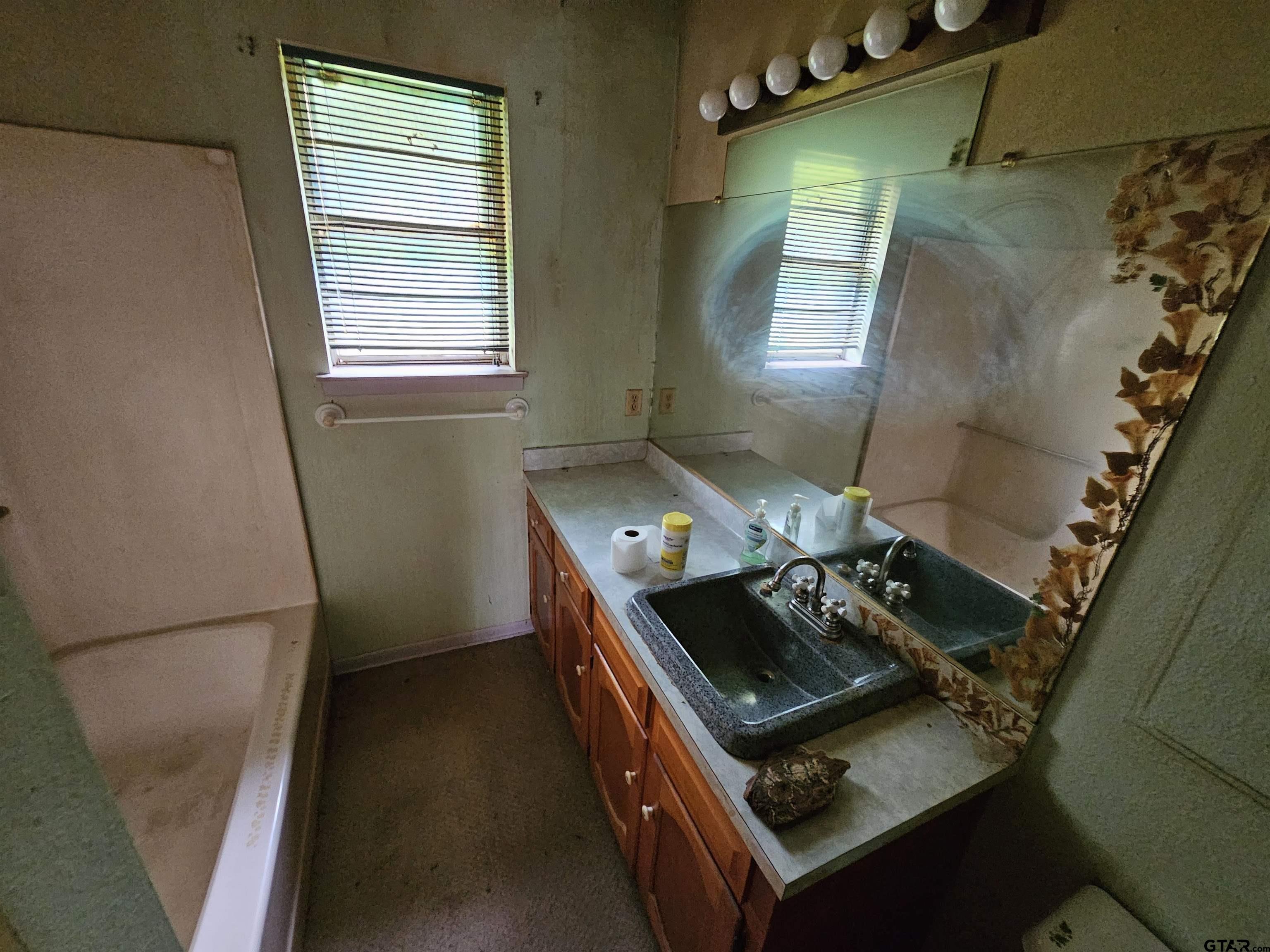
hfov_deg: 106.2
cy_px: 476
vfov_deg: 89.9
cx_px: 635
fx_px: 477
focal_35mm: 13
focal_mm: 2.2
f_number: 2.2
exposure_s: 1/24
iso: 1000
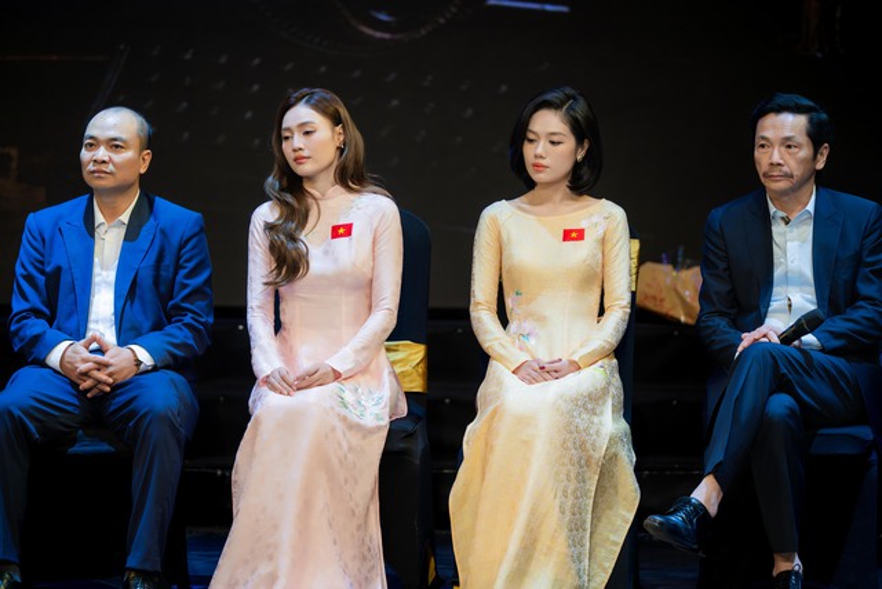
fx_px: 4043
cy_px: 294
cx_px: 441
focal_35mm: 165
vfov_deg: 8.3
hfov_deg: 12.4
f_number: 2.8
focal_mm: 165
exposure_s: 1/200
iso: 400
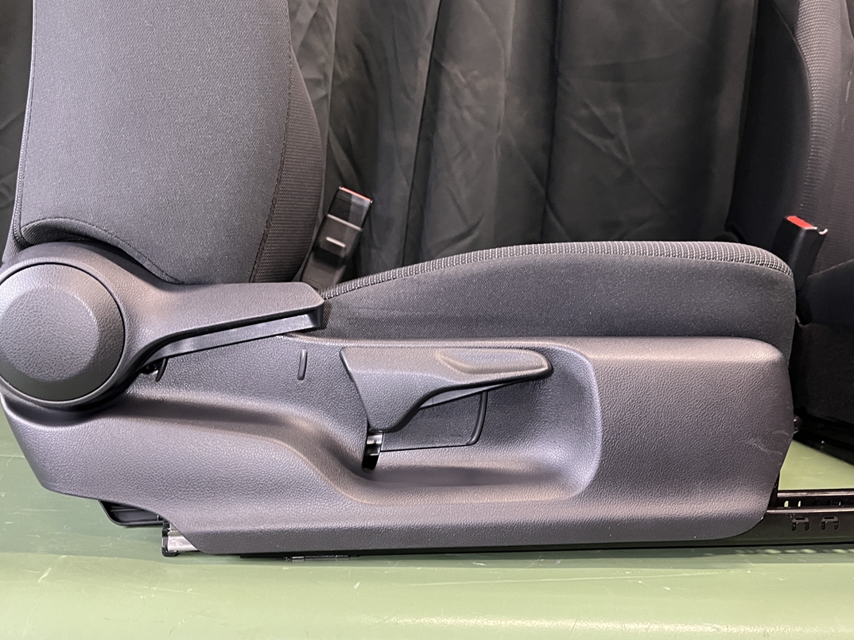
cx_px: 390
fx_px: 765
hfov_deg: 58.3
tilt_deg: -9.2
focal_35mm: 31
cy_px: 328
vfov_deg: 45.4
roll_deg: -3.7
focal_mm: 5.1
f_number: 1.6
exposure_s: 1/60
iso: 500
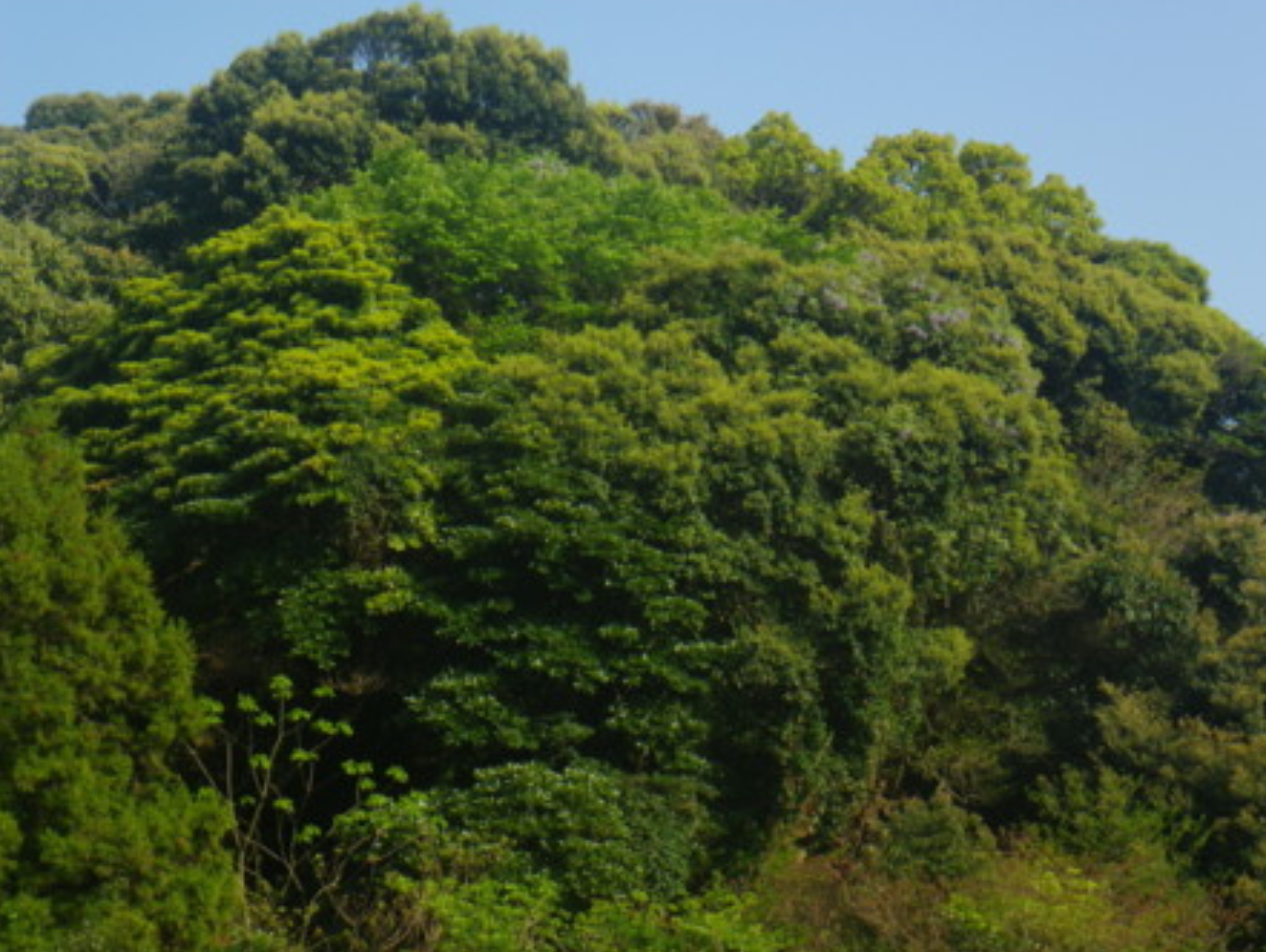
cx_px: 640
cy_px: 473
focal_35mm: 52
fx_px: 1904
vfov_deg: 28.1
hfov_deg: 36.8
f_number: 5.3
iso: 80
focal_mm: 9.1
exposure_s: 1/200
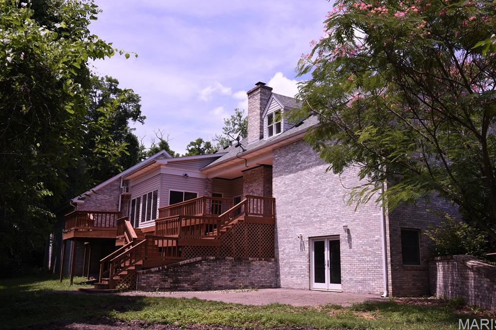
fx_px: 441
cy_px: 165
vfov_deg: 41.1
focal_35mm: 32
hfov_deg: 58.7
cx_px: 252
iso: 125
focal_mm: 31
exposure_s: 1/250
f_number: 8
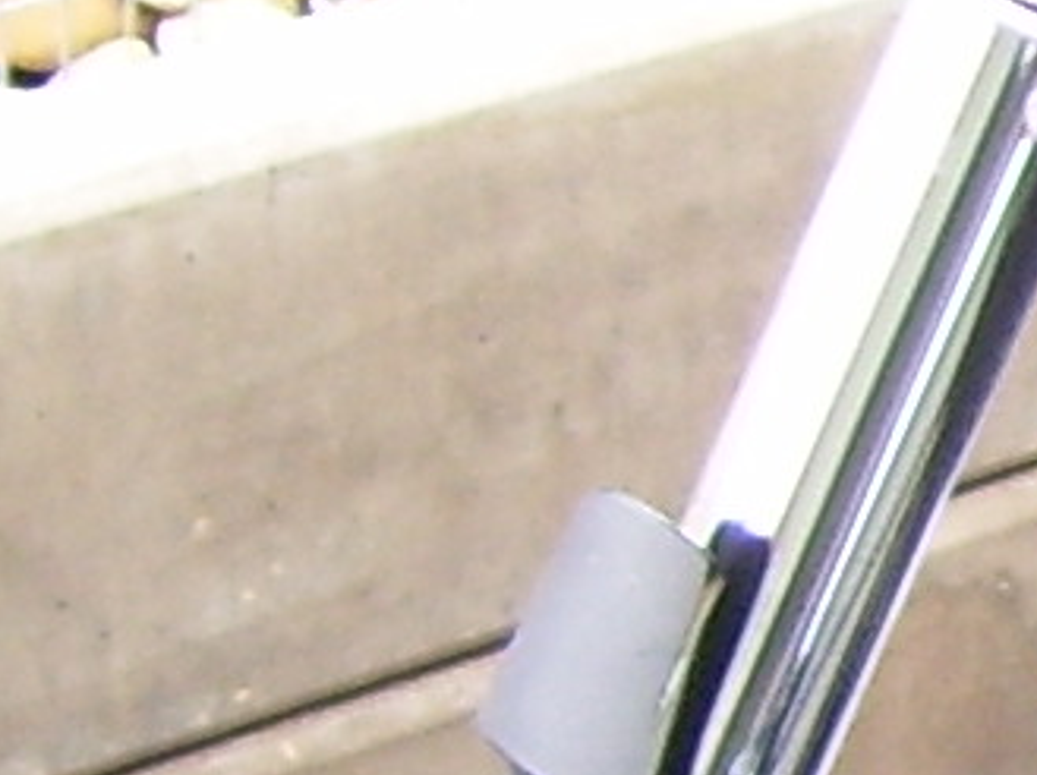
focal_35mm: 290
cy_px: 693
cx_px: 2824
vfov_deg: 5.1
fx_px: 8678
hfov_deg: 6.4
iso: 80
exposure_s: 1/90
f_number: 2.7
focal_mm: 6
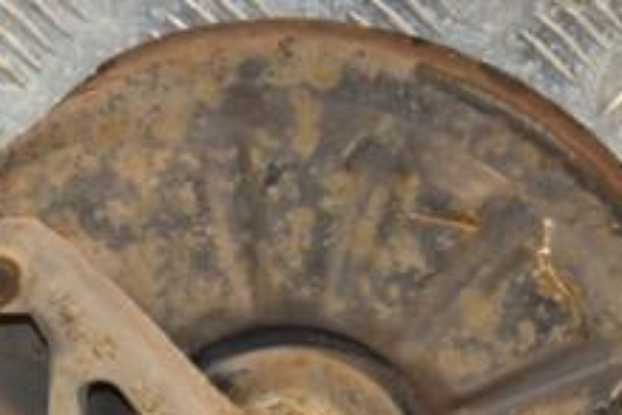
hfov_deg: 10.4
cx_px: 267
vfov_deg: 6.9
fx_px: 3403
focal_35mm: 197
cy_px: 500
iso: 800
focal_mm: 48
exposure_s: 1/160
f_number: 4.8
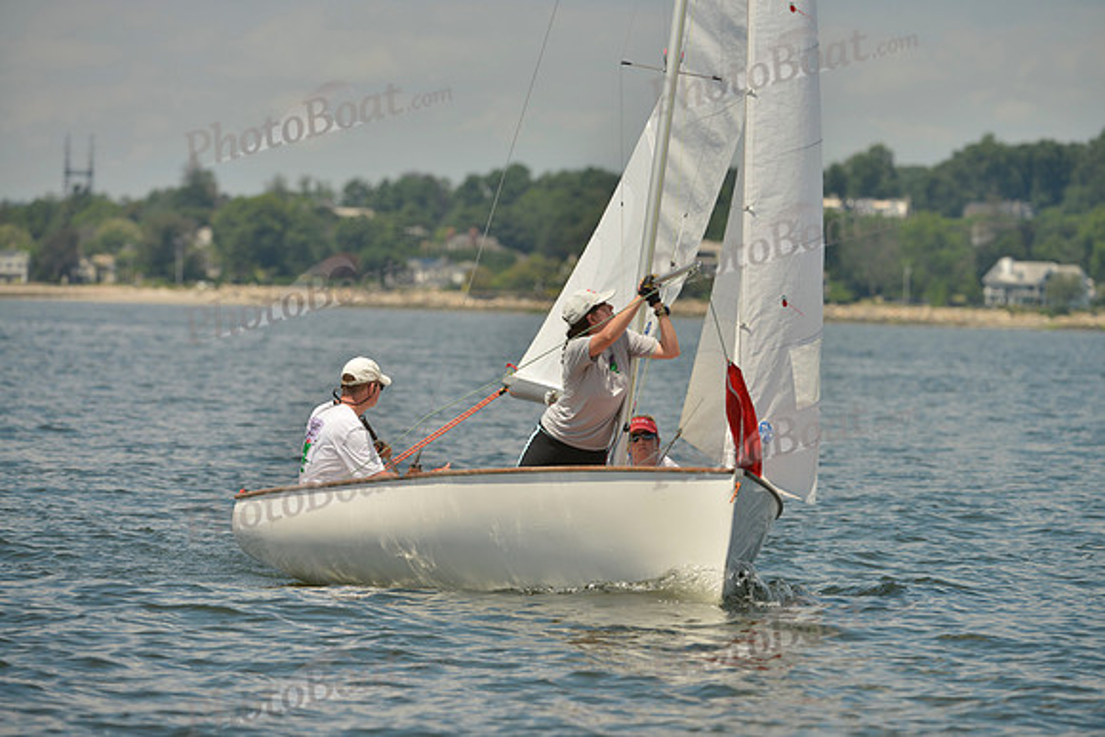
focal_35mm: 270
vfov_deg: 5.1
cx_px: 552
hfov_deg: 7.6
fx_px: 8289
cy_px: 368
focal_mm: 270
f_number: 7.1
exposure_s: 1/1250
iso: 200
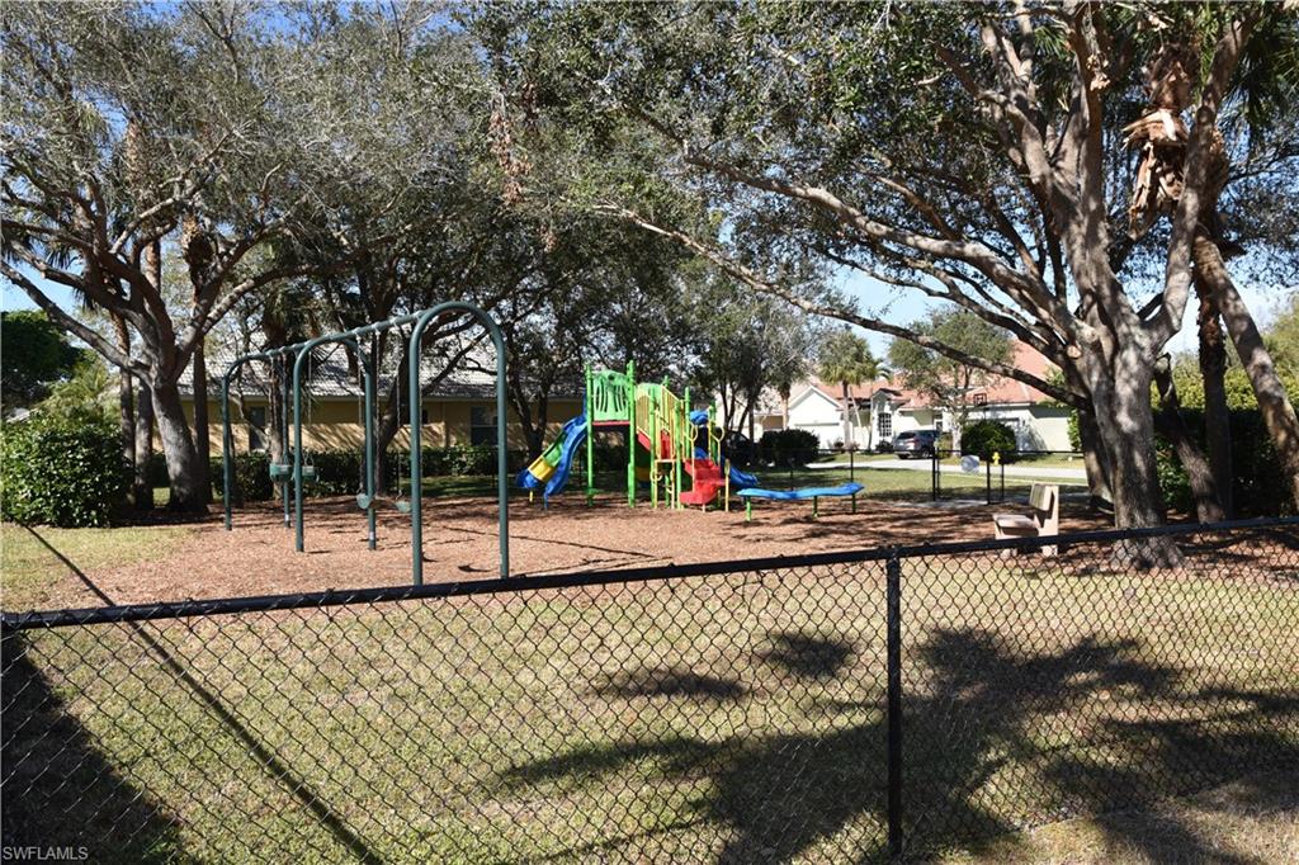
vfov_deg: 43.6
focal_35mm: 30
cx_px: 650
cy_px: 432
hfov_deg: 61.9
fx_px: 1082
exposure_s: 1/200
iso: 100
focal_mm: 20
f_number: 7.1
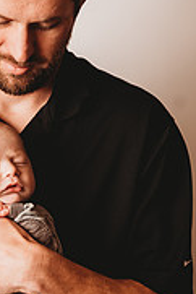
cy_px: 96
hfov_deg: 10.5
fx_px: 1051
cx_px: -21
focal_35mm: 129
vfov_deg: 15.8
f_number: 4
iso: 100
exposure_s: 1/160
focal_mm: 52
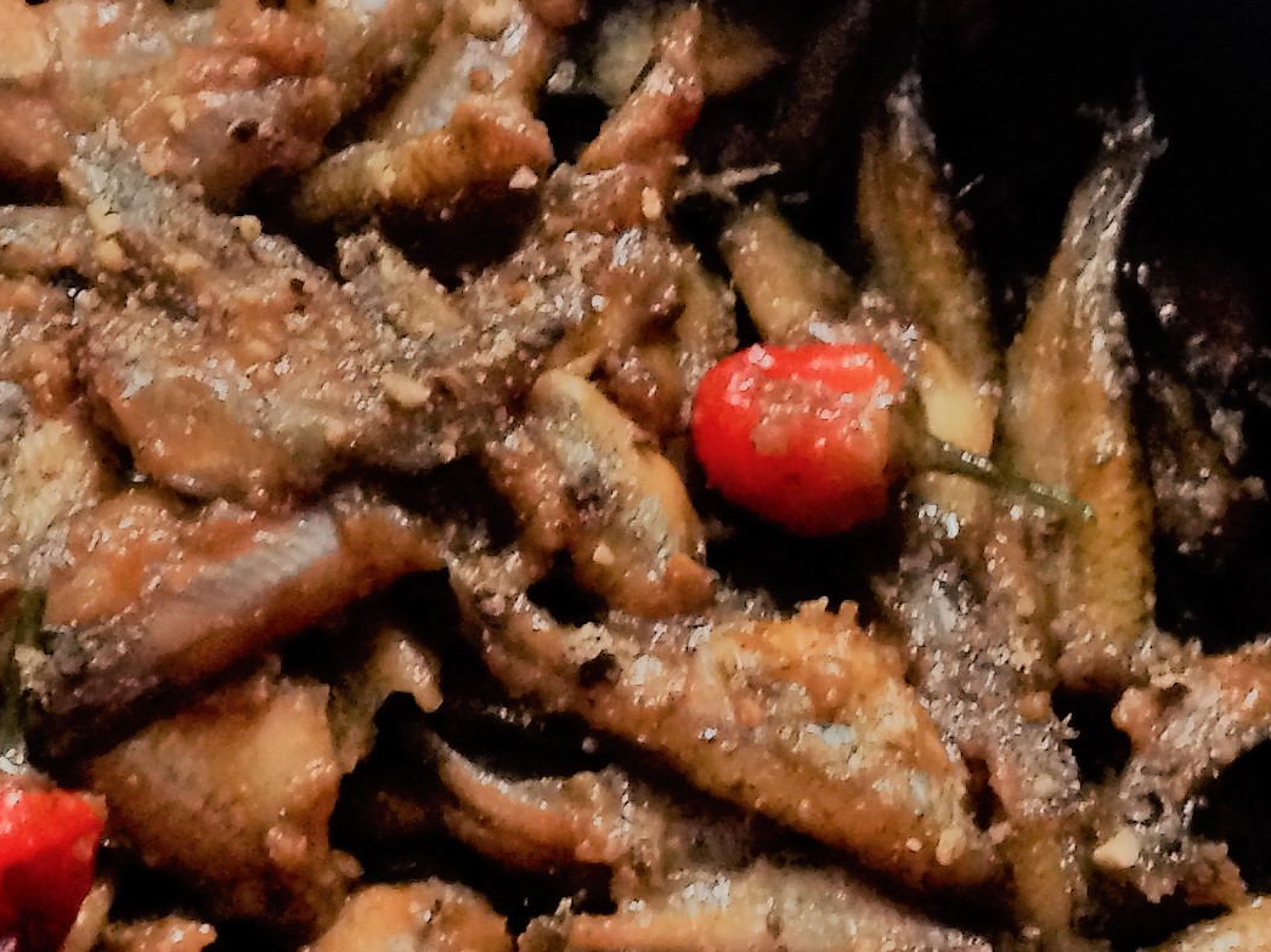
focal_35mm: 103
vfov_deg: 14.2
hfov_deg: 18.9
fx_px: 3781
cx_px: 221
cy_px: 886
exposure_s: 1/20
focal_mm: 4.12
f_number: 2.4
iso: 400
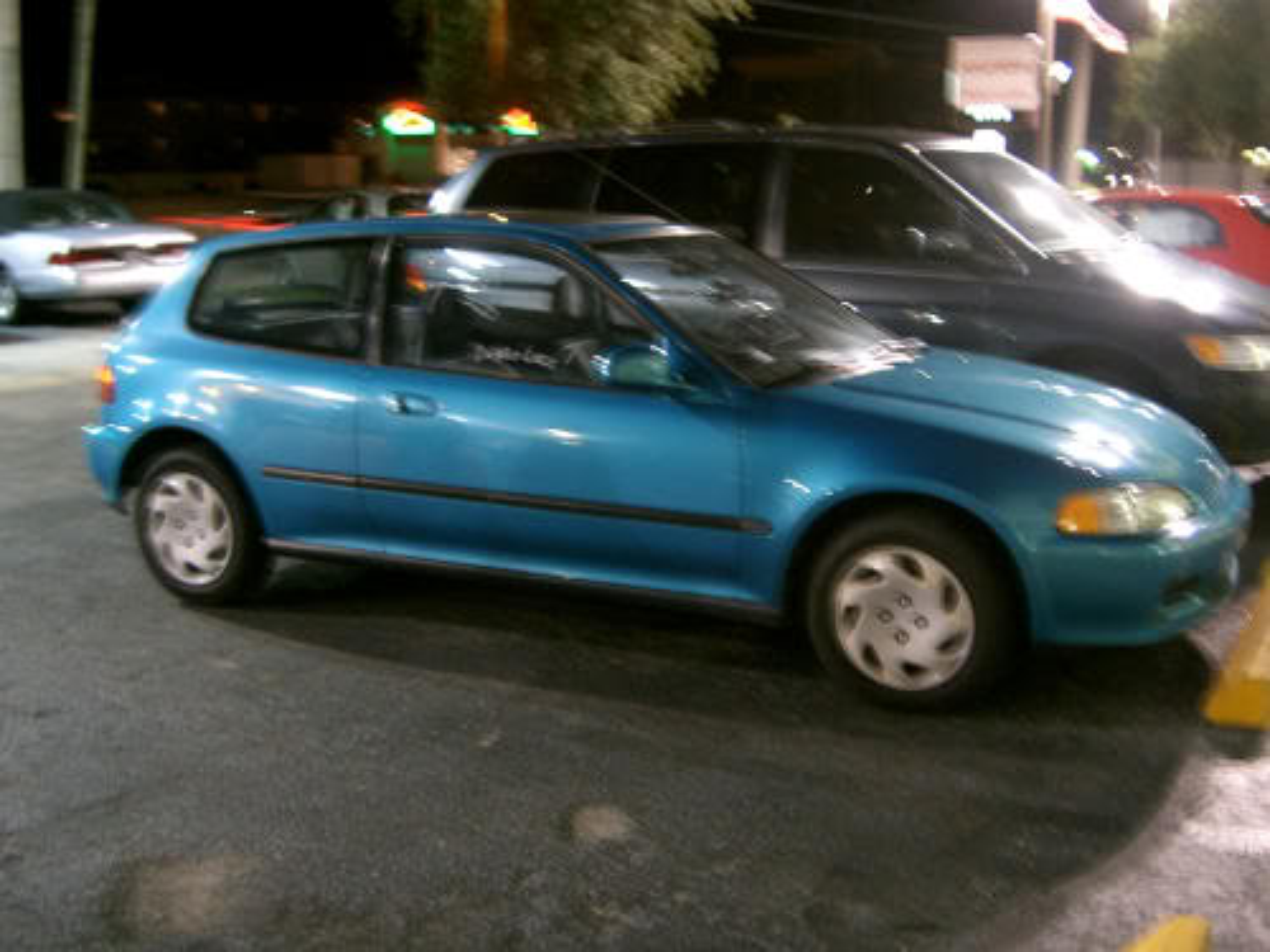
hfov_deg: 47.9
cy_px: 476
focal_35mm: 39
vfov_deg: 36.8
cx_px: 635
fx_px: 1431
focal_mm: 8
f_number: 2.8
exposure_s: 1/8
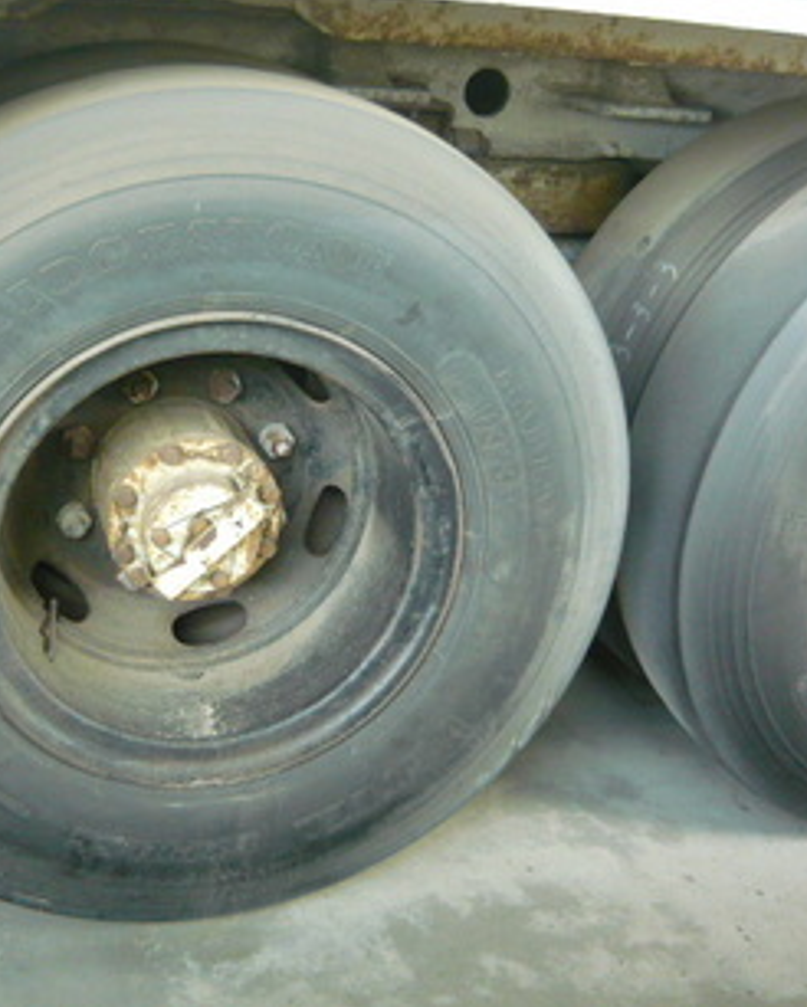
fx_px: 1312
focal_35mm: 44
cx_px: 299
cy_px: 497
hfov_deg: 34.0
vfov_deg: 42.0
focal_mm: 5.5
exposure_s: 1/30
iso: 400
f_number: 2.8
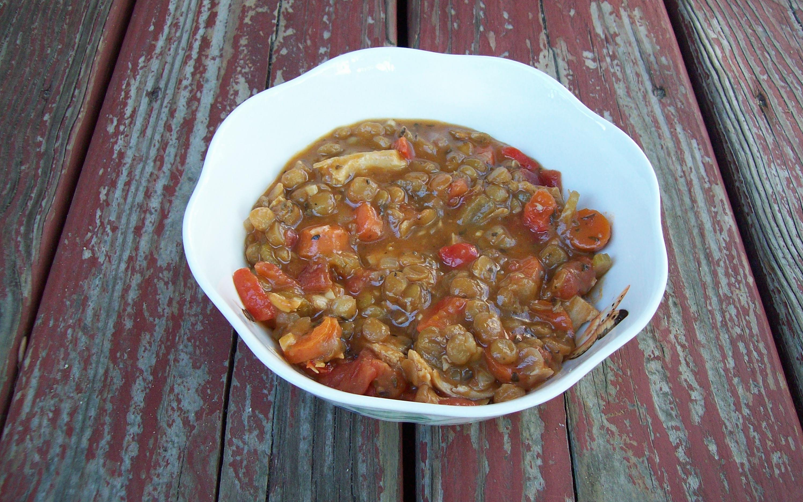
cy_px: 271
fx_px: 854
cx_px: 406
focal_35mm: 39
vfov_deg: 32.8
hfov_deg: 50.4
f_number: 2.7
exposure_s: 1/64
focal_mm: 6
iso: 114
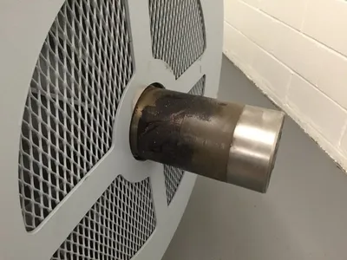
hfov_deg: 61.7
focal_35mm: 29
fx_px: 291
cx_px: 174
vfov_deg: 48.2
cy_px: 130
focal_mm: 4.15
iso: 160
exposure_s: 1/30
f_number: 2.2
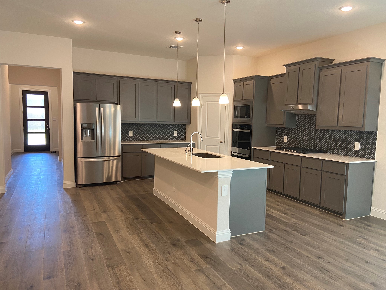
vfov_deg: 53.1
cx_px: 193
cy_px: 145
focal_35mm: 26
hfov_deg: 67.3
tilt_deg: -6.6
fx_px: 290
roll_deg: -1.8
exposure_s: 1/60
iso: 100
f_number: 1.8
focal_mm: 4.25
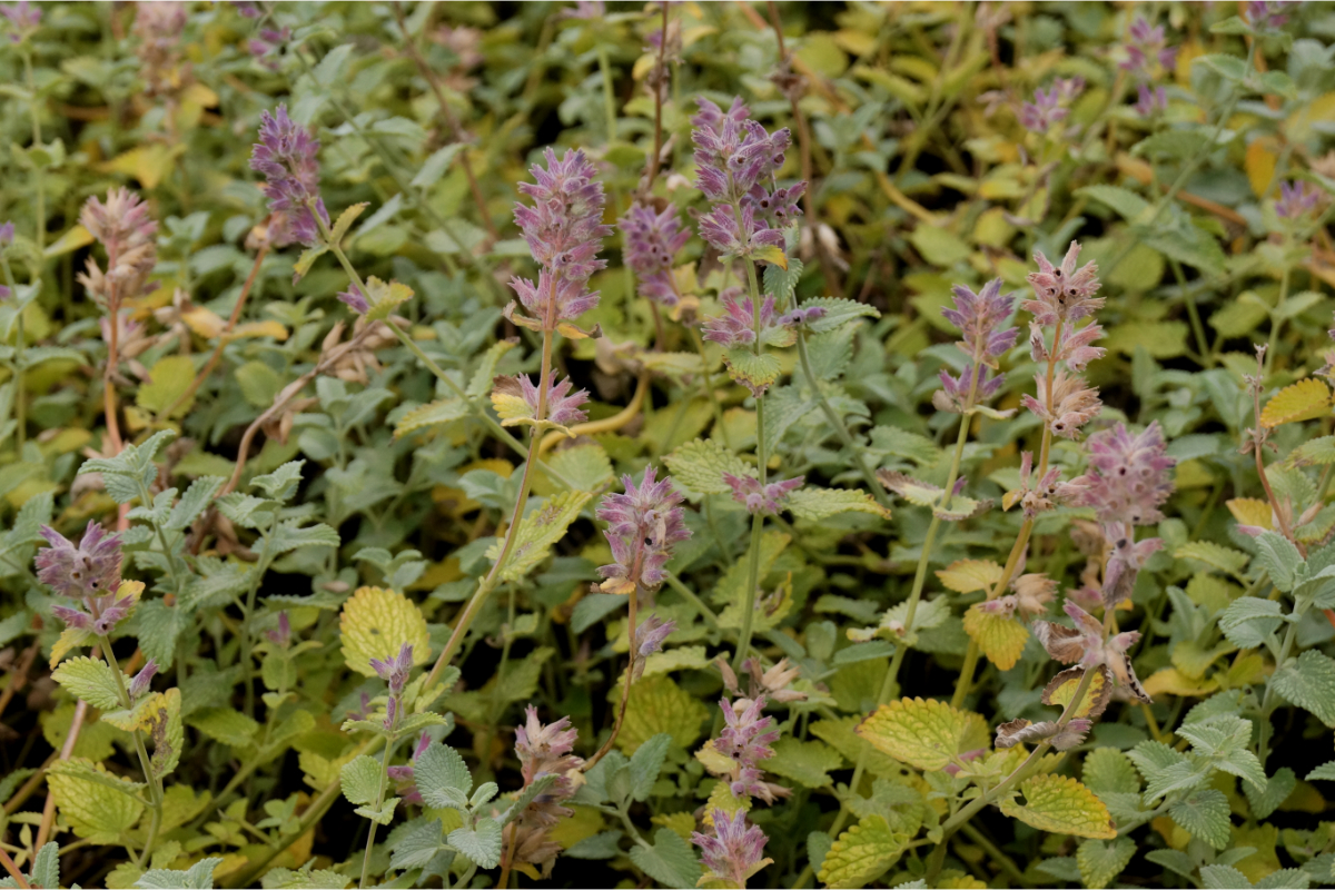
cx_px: 668
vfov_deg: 16.6
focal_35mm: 82
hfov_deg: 24.6
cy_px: 445
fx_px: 3059
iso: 1250
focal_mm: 55
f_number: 9
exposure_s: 1/500
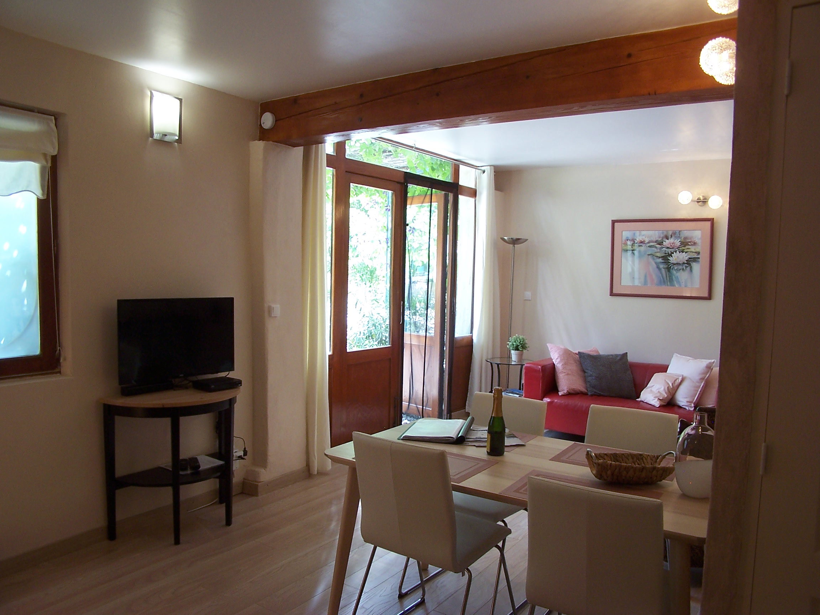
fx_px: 900
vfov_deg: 37.7
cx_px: 410
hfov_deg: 49.0
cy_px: 308
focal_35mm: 38
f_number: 2.8
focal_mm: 6.3
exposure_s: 1/30
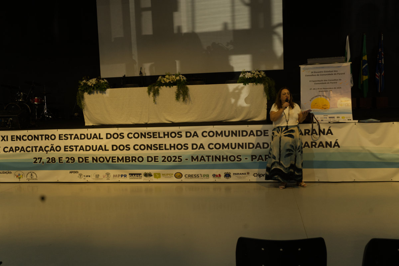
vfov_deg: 37.9
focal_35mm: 35
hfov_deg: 54.4
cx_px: 200
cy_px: 133
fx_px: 388
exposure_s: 1/80
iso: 2000
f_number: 5.6
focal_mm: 35
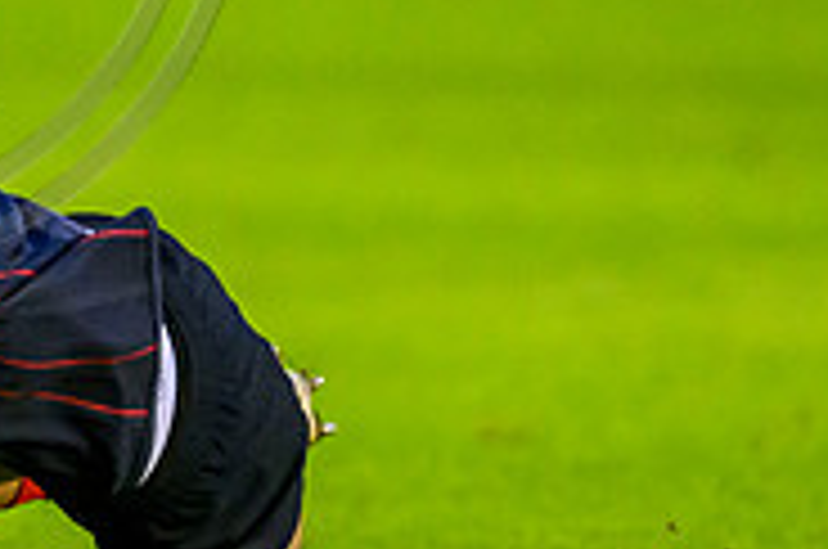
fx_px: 51040
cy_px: -105
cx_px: -355
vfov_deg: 0.6
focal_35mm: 2223
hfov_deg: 0.9
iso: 8000
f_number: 4
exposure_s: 1/1000
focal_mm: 560
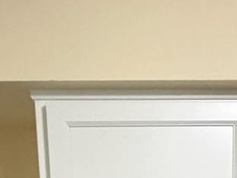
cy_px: 462
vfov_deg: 12.0
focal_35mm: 92
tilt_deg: -13.2
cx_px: 170
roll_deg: +0.0
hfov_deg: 21.2
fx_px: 630
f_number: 2.2
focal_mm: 2.22
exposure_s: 1/60
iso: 250
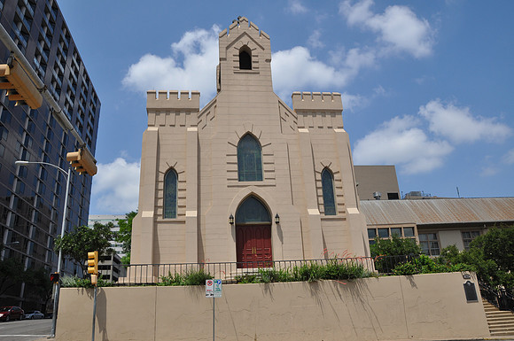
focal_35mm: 27
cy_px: 170
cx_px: 257
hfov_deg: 67.5
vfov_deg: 47.8
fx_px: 385
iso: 200
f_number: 10
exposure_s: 1/400
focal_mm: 18
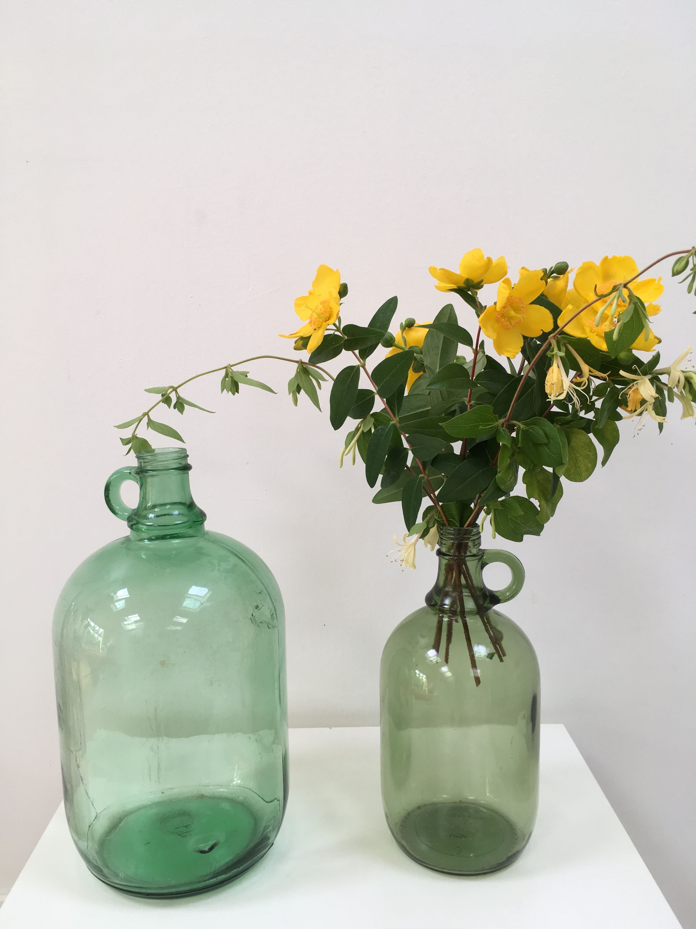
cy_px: 464
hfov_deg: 48.2
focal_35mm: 29
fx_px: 777
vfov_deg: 61.7
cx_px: 348
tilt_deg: -9.9
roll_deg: +1.1
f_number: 2.2
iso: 32
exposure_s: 1/50
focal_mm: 4.15
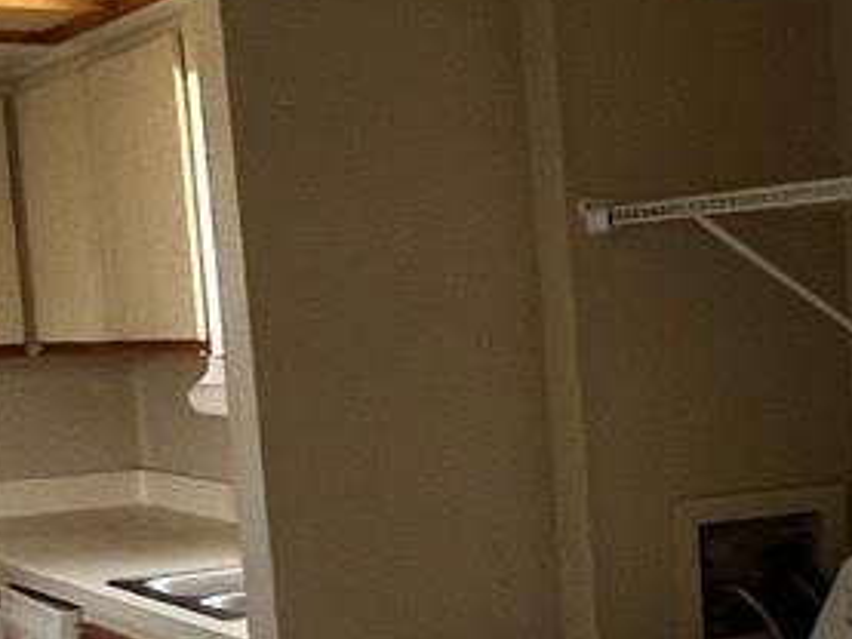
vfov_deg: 19.5
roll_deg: +2.1
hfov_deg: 22.3
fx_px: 1847
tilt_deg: -6.1
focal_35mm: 75
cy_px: 470
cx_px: 1206
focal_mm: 1.57
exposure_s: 1/99
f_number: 1.8
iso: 200
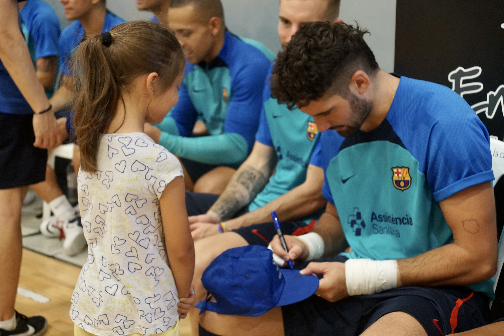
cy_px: 168
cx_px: 252
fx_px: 1050
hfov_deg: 27.0
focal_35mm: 75
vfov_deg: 18.2
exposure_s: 1/160
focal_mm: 50
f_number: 4.5
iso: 1600
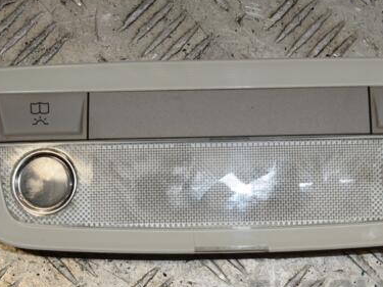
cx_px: 231
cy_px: 159
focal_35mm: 97
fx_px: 1073
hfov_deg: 20.2
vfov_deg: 15.2
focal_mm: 42
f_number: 13
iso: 800
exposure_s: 1/200
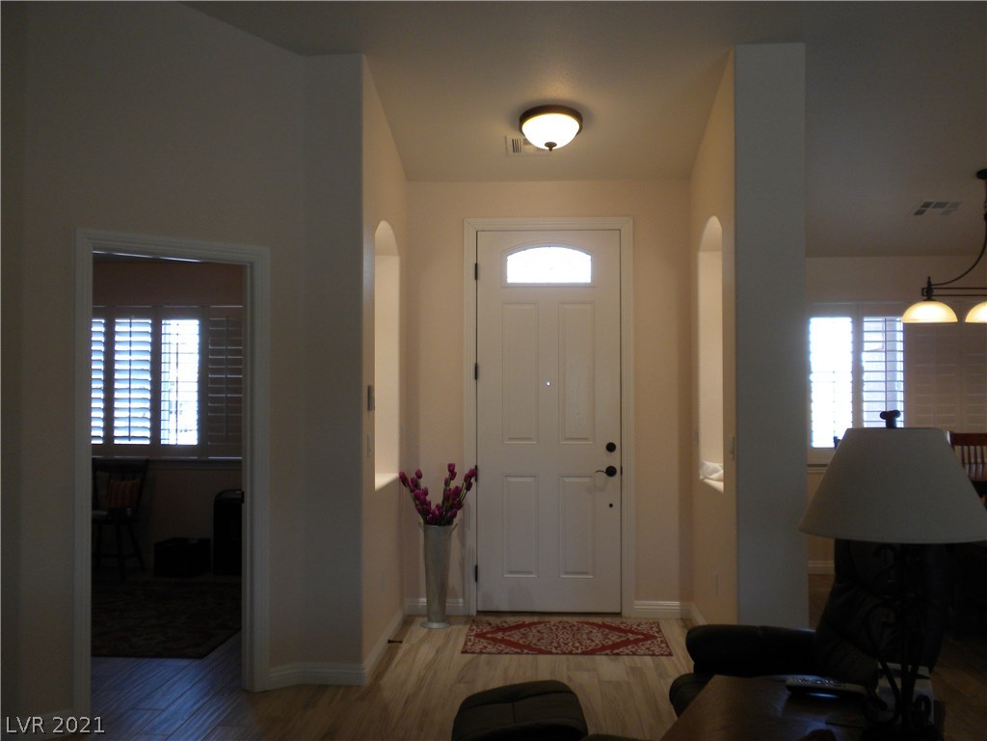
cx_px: 494
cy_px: 370
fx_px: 1055
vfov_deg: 38.7
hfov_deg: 50.1
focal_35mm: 37
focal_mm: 6.6
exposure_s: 1/59.8
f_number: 3.5
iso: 141
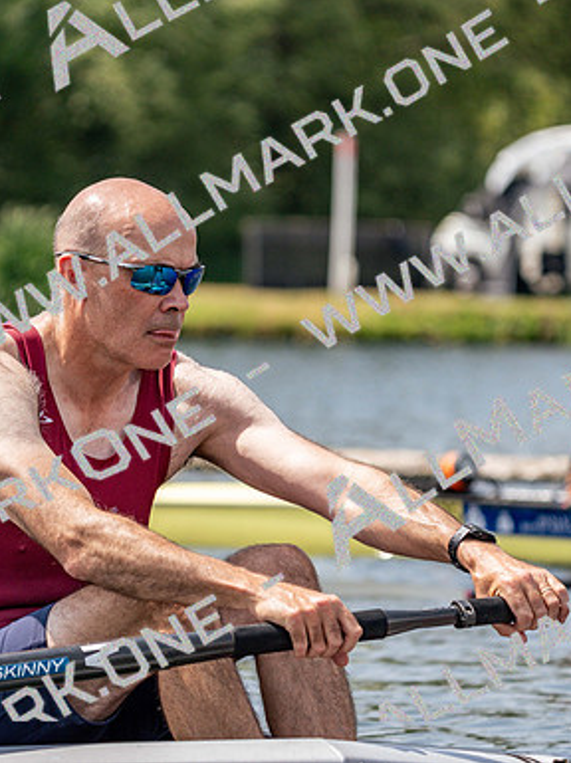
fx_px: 6741
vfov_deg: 6.5
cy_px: 382
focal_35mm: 306
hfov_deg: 4.8
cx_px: 157
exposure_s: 1/1600
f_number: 5.6
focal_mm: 211
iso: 250
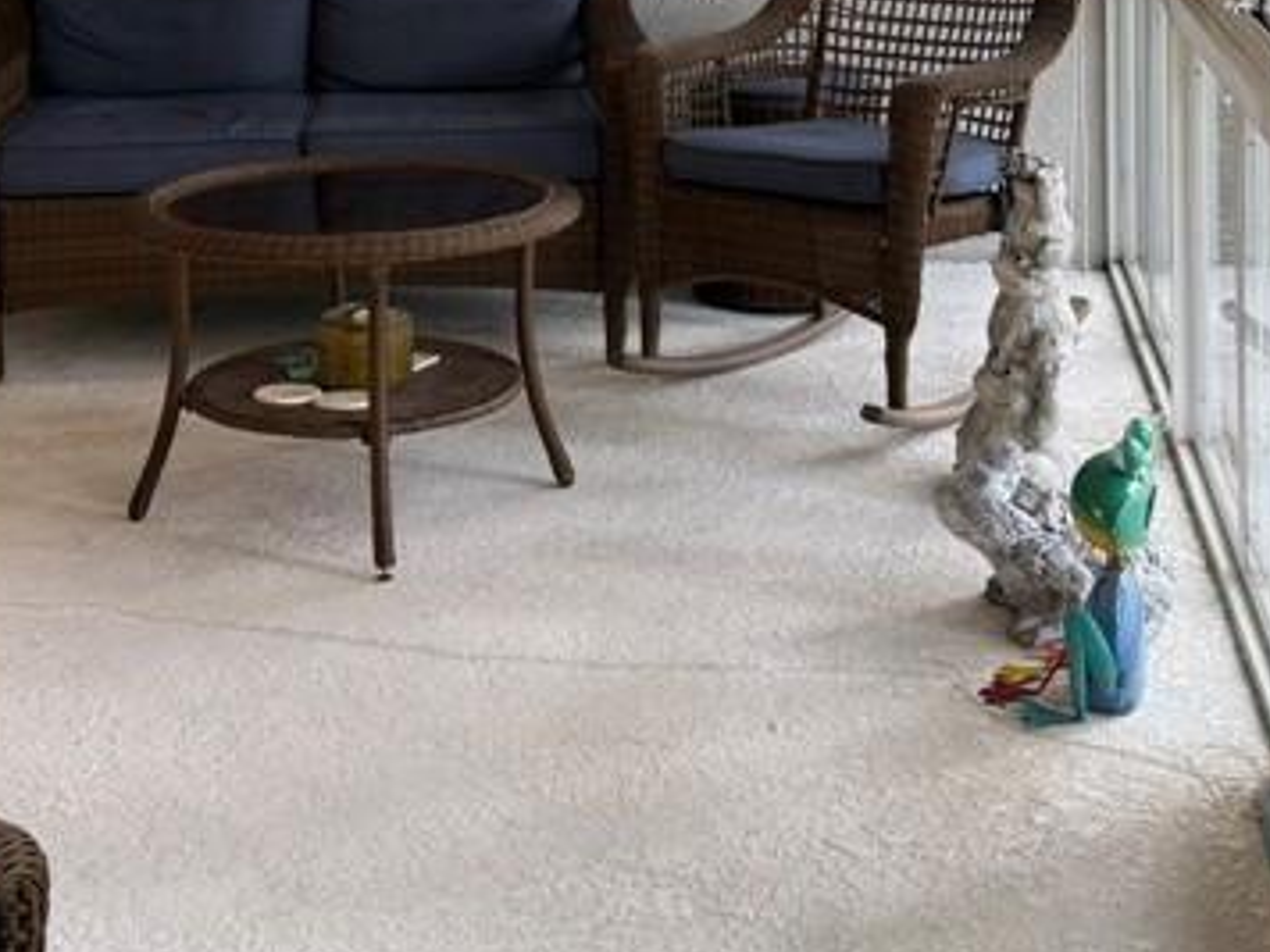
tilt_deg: -4.3
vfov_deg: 20.3
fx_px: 2531
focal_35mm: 69
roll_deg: +1.4
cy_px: -111
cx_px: 521
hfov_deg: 28.1
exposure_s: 1/60
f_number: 1.78
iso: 125
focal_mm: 6.76
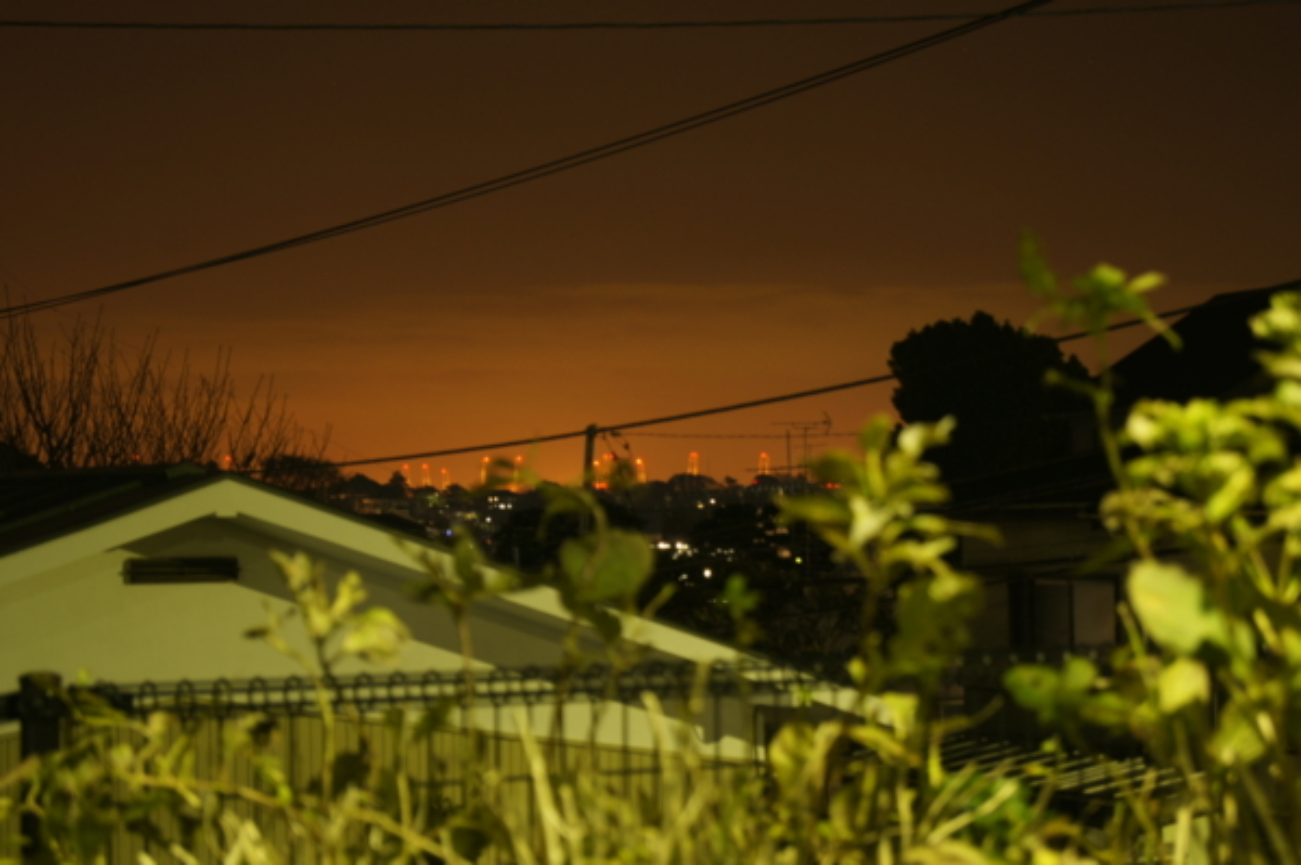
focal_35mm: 82
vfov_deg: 16.5
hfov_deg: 24.6
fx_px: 2979
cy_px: 432
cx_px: 650
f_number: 5.6
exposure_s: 10
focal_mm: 55
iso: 200
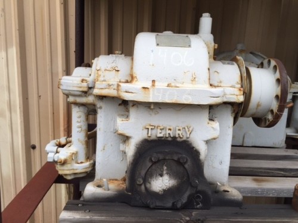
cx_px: 149
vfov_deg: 48.2
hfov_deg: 61.7
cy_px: 112
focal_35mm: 29
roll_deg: -2.2
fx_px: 250
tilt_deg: -12.5
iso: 32
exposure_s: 1/60
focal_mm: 4.15
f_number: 2.2
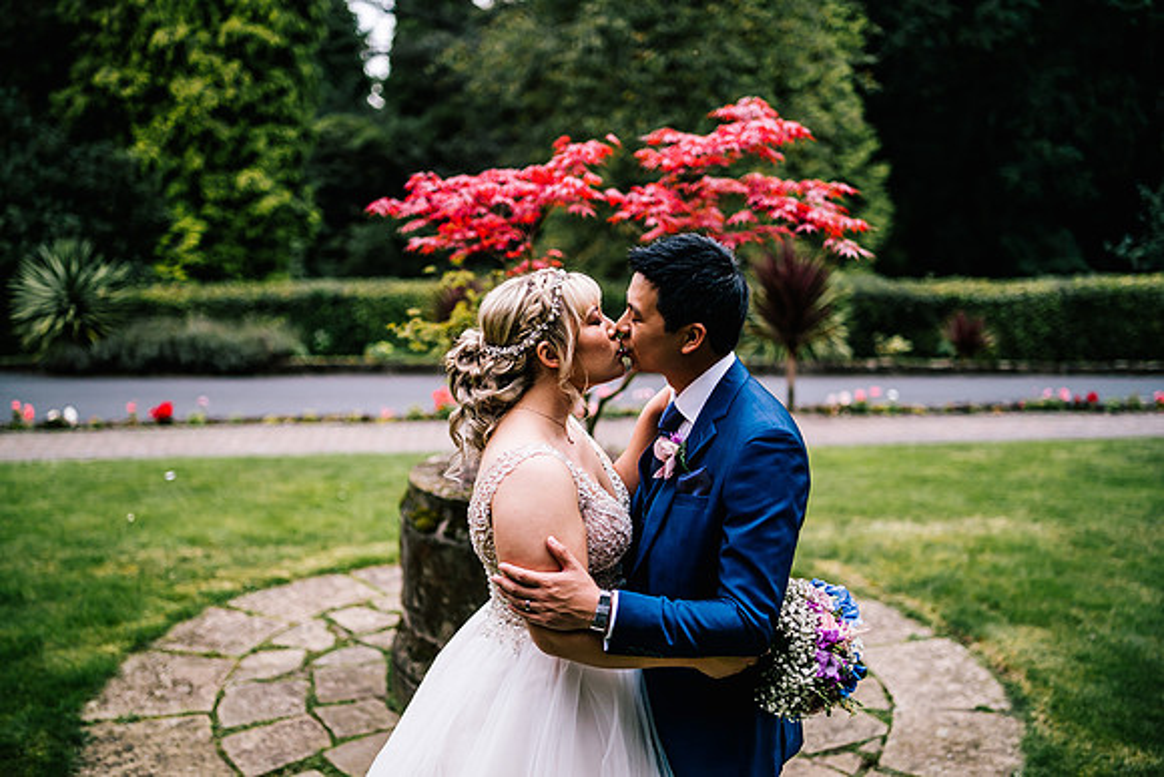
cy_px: 388
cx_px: 582
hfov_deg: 54.4
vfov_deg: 37.9
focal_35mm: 35
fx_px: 1132
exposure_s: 1/250
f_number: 1.4
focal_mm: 35
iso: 320
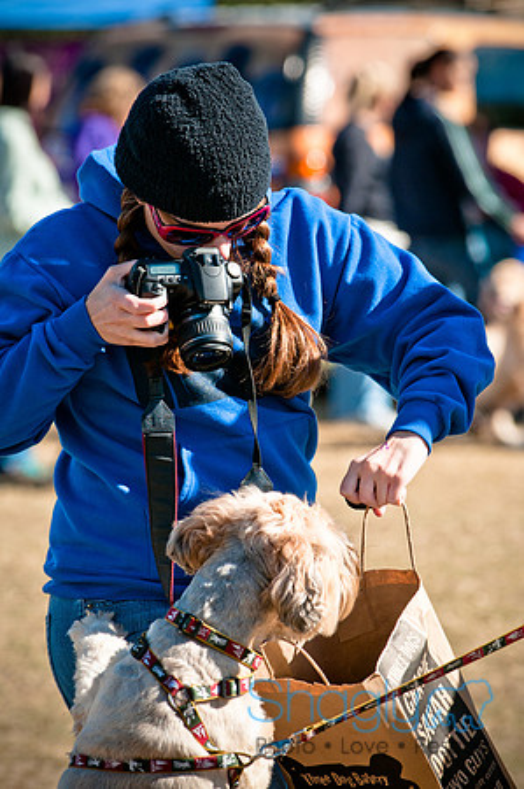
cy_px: 394
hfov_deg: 4.9
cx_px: 262
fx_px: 6072
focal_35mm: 278
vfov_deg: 7.4
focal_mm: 185
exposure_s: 1/1250
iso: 400
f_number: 5.6
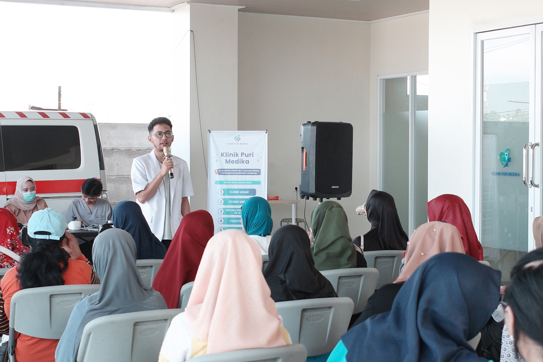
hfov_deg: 39.6
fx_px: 754
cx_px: 272
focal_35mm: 50
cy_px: 181
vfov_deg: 27.0
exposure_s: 1/125
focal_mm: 18.3
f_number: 2.8
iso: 200
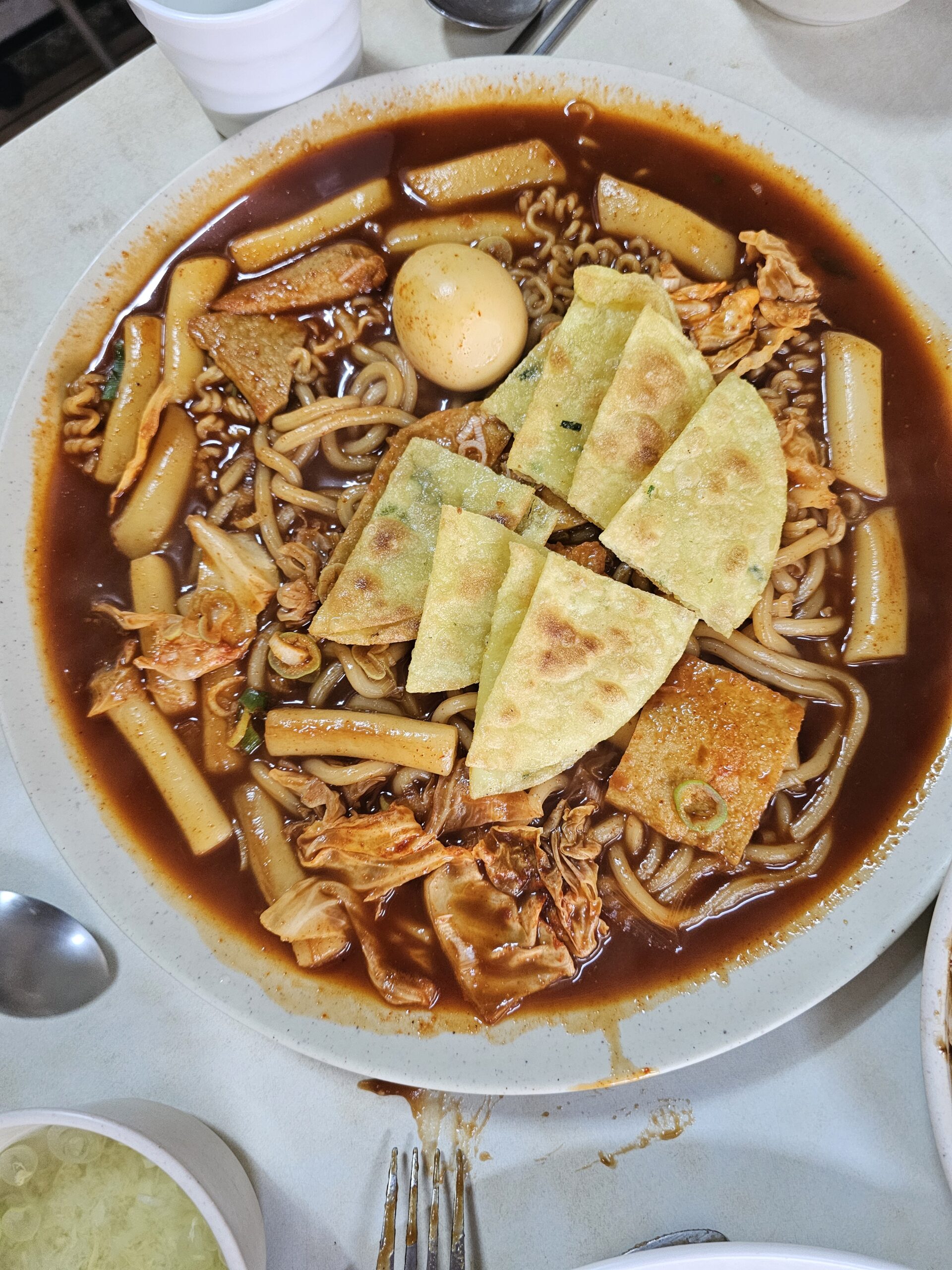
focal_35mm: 23
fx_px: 843
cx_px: 476
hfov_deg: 58.9
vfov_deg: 73.9
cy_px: 635
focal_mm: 6.3
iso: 400
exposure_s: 1/120
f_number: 1.7
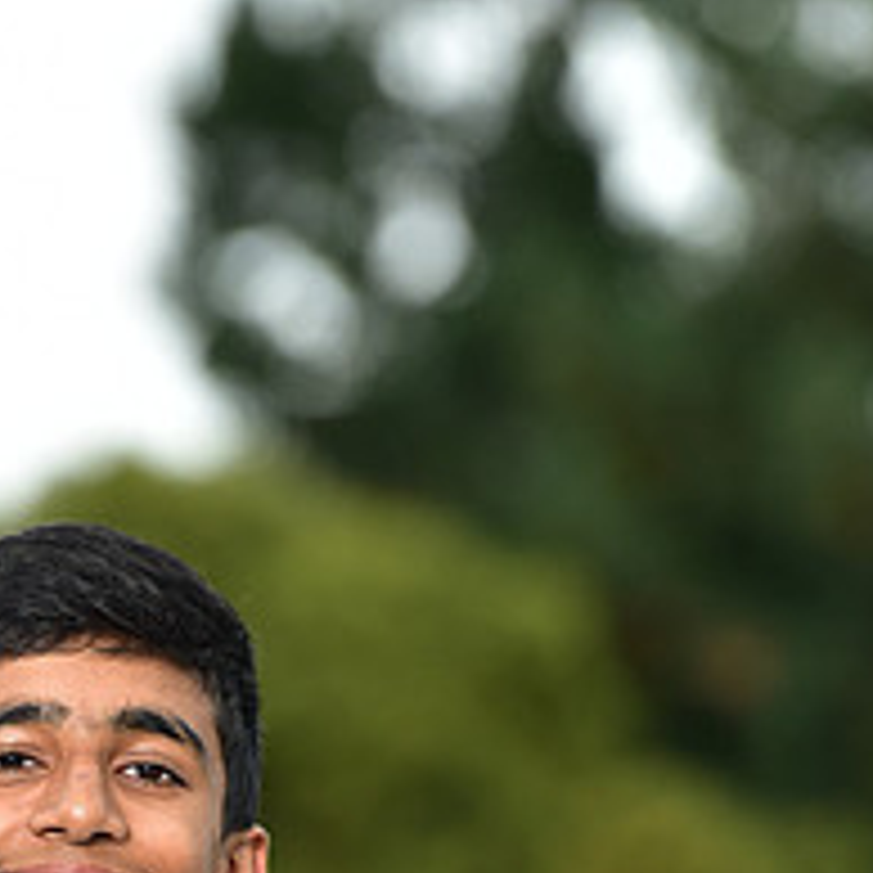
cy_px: 1264
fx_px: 14523
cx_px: 133
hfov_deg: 3.4
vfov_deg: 3.4
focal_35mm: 509
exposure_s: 1/160
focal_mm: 200
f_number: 4.5
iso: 500
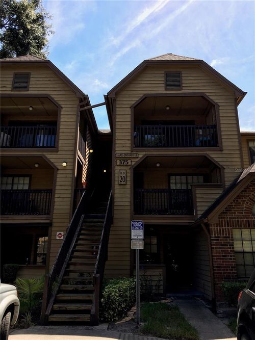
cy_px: 170
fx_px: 285
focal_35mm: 29
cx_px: 128
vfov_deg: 61.7
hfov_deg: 48.2
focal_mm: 4.15
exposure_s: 1/541
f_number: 2.2
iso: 25
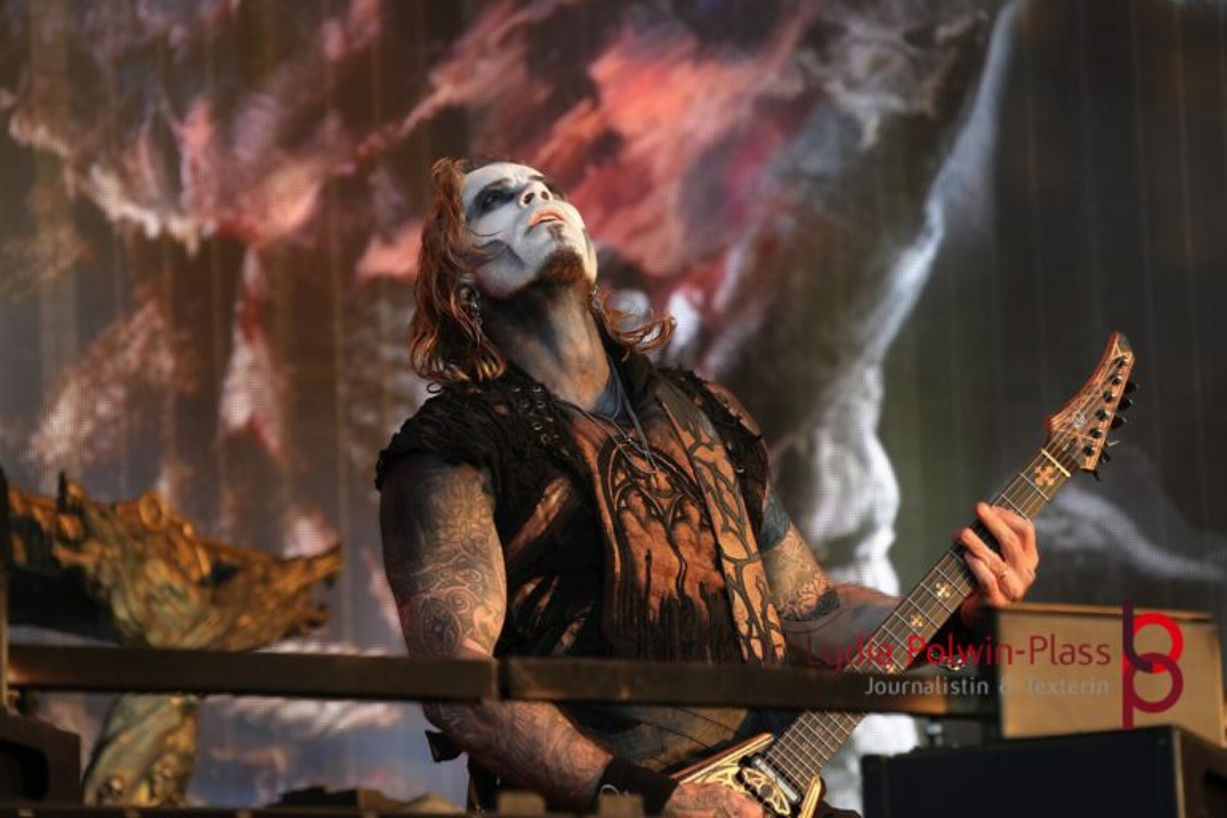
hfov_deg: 10.4
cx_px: 614
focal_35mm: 198
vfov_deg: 6.9
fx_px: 6748
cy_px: 409
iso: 500
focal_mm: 132
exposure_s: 1/250
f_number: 5.6
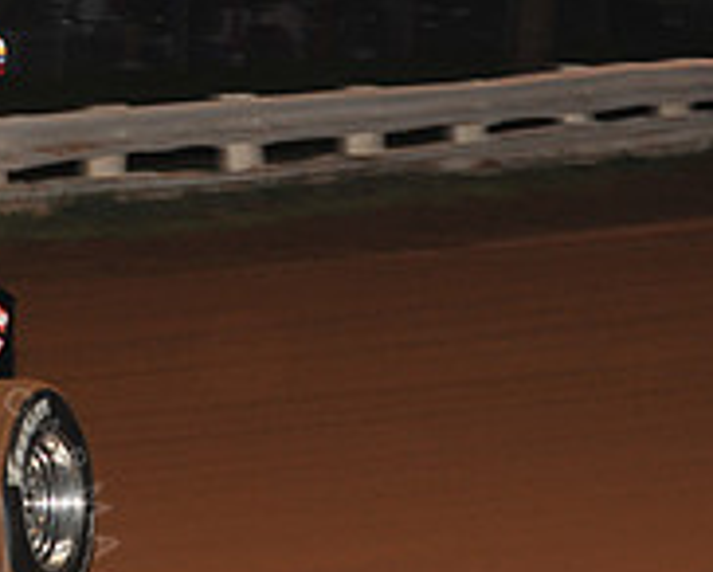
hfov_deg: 6.1
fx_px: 6633
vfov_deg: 4.9
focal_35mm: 314
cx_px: -118
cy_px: 219
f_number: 7.1
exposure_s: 1/320
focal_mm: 105
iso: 1000
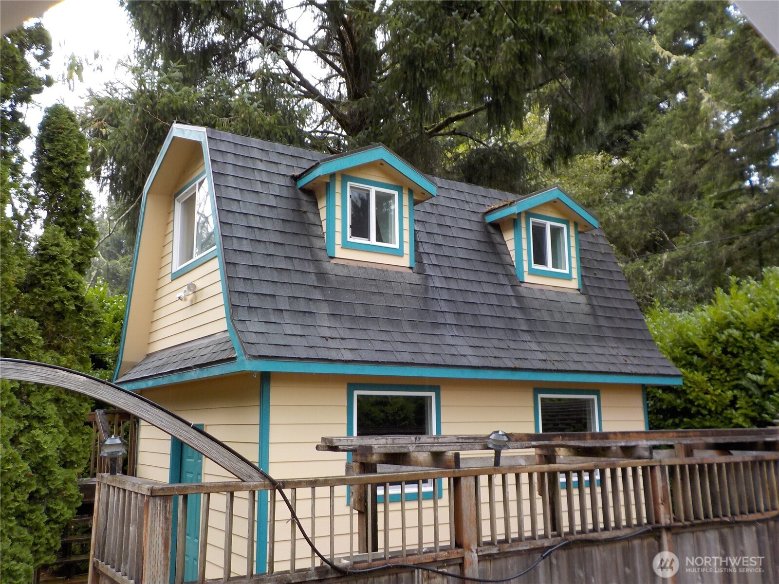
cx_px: 390
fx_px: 675
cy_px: 292
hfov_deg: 60.0
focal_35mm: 30
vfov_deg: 46.8
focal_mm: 4.1
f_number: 3.3
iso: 125
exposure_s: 1/40
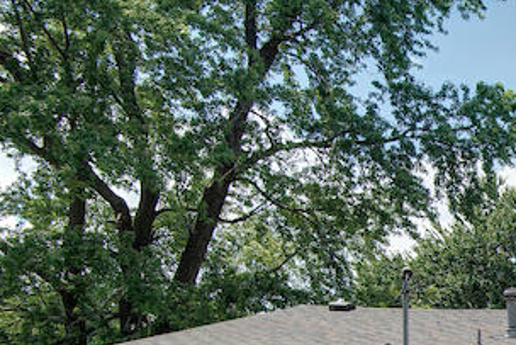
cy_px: 512
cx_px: 903
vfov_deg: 18.2
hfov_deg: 21.3
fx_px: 961
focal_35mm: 67
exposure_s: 1/250
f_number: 6.7
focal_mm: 17
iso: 100
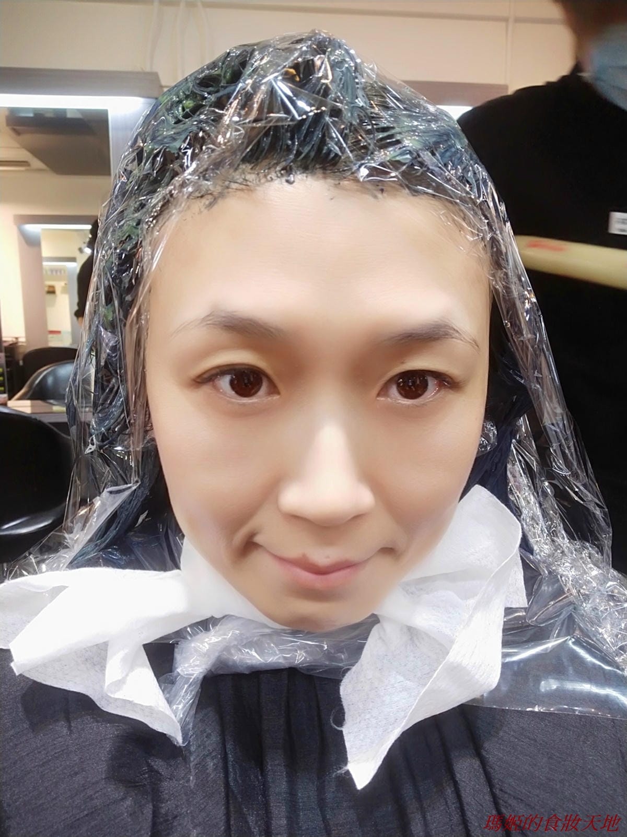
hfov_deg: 61.0
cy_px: 418
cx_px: 314
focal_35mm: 22
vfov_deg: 76.4
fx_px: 532
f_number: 2
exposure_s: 1/30
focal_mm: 3.86
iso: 200
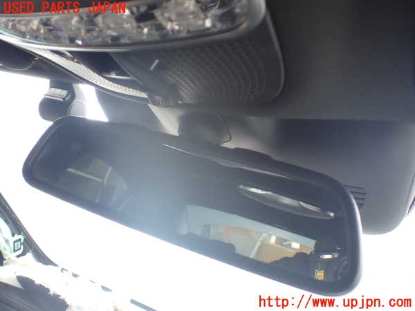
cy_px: 156
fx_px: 360
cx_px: 208
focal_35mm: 30
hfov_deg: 60.0
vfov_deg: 46.8
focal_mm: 5.4
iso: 160
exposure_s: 1/125
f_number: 2.3
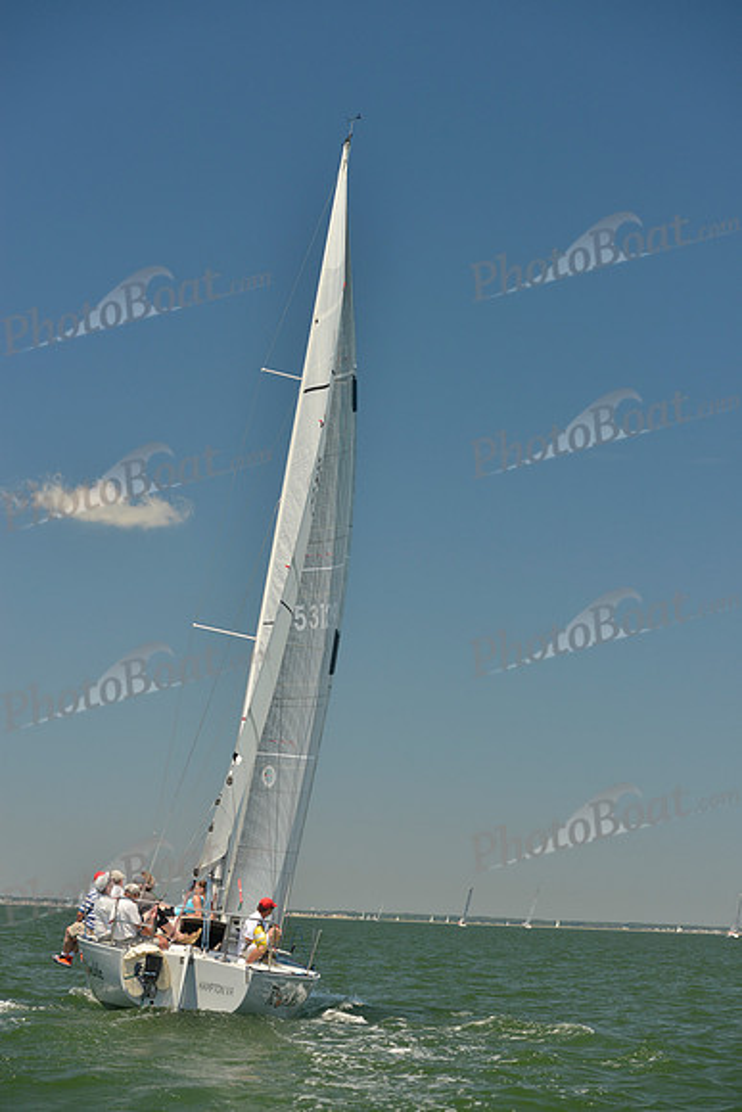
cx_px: 371
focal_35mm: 70
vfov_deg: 28.8
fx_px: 2163
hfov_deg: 19.5
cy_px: 556
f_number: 5.6
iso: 200
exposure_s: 1/640
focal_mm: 70
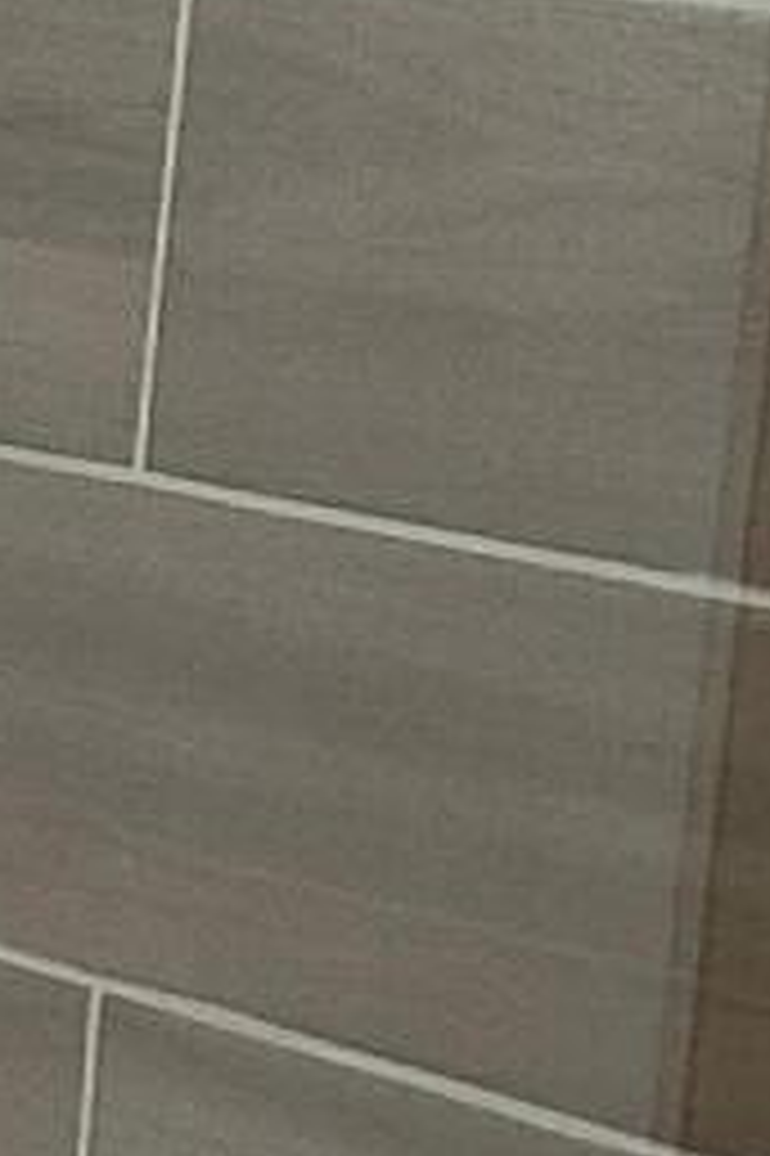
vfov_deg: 11.0
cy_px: 994
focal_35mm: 186
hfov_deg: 6.9
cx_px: -1184
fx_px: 5975
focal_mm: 5.54
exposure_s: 1/25
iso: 100
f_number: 1.8
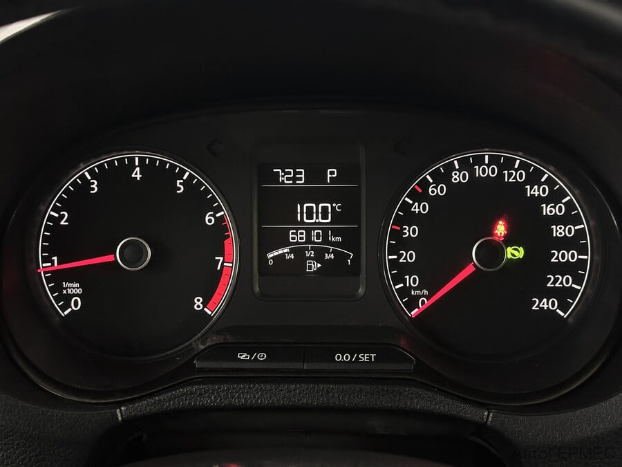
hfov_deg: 39.7
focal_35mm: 48
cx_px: 311
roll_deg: +0.2
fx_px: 862
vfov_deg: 30.3
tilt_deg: -21.4
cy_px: 234
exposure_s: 1/50
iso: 250
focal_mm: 6.86
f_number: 1.78
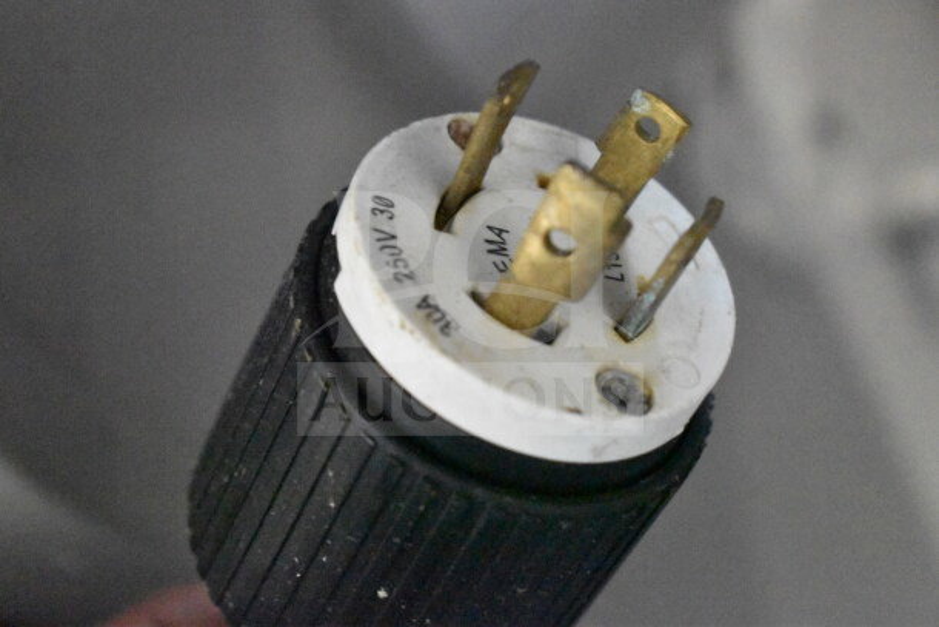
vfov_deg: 16.6
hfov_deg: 24.6
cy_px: 314
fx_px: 2152
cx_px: 470
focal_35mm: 82
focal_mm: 55
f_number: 5.6
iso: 25600
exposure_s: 1/60
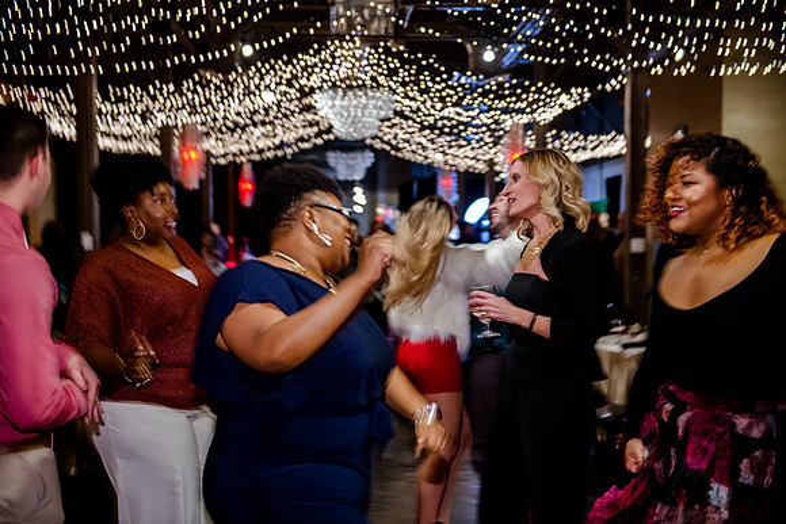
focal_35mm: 49
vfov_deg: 27.5
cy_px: 262
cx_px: 393
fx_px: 1071
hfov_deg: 40.3
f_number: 2.8
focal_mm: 48
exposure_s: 1/50
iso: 1000
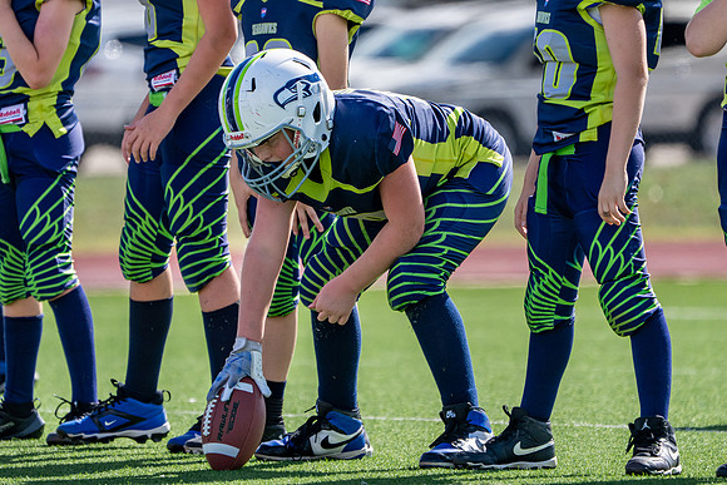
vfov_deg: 2.6
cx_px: 348
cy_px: 192
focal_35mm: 532
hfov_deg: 3.9
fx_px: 10740
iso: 640
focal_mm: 370
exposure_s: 1/2500
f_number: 5.6
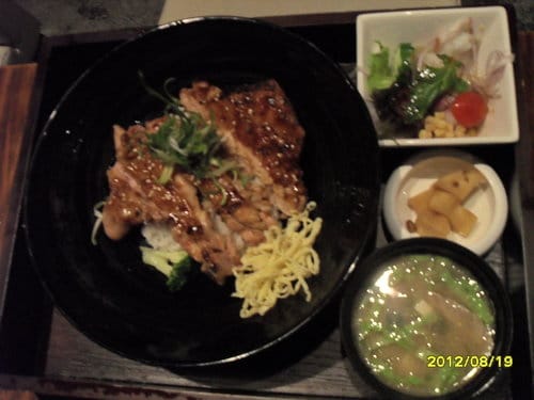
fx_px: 540
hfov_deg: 52.6
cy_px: 200
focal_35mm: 35
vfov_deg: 40.7
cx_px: 267
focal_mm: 6.2
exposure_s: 1/15
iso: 480
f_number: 2.8
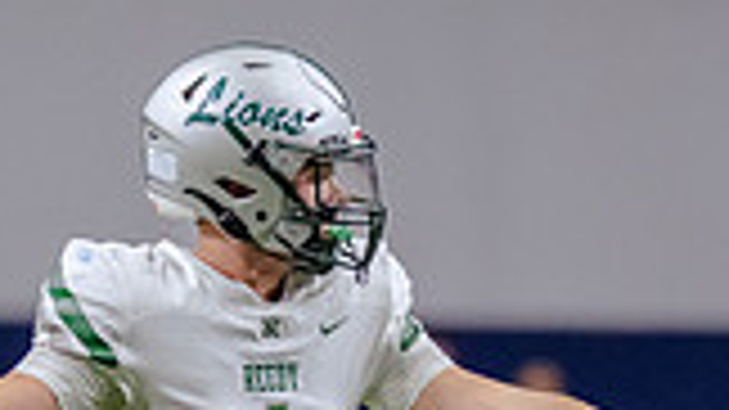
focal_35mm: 1122
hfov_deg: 1.9
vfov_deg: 1.1
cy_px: 468
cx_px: 296
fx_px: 21681
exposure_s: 1/1250
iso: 3200
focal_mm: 200
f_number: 2.8
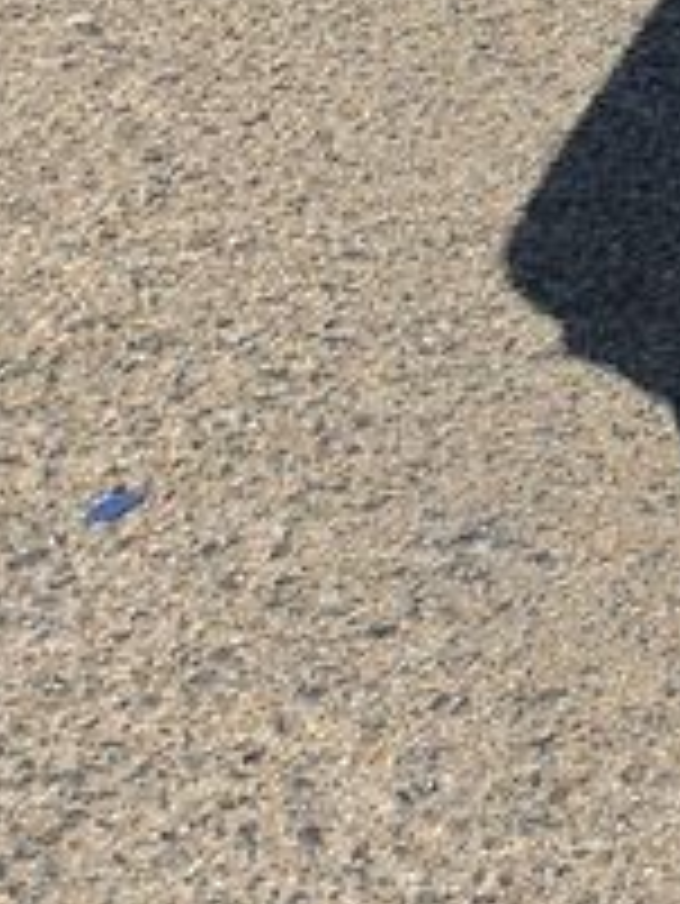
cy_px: -1574
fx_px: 4788
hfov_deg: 6.2
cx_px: 2986
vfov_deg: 9.2
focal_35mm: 183
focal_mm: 6.5
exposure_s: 1/899
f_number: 1.4
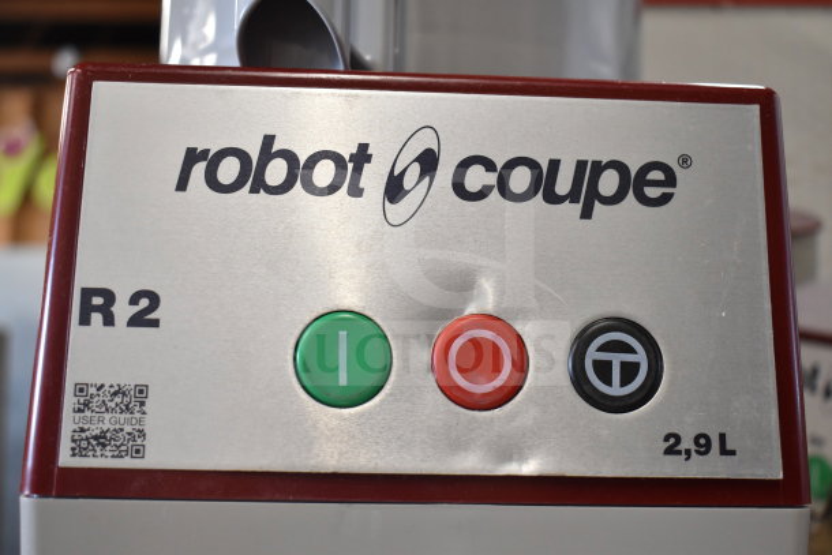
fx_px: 1110
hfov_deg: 41.1
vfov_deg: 28.1
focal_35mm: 48
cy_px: 278
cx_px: 416
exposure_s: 1/50
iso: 1000
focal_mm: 32
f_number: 4.5
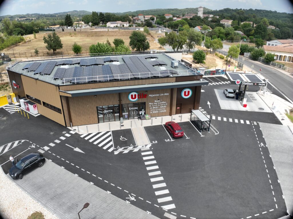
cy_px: 110
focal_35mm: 24
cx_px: 146
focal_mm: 12.29
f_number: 2.8
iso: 100
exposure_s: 1/2000
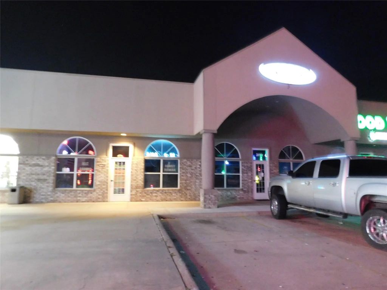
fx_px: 257
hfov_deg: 73.9
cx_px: 194
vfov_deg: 58.9
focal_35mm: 23
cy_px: 145
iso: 800
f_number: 3
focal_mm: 4
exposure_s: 1/2
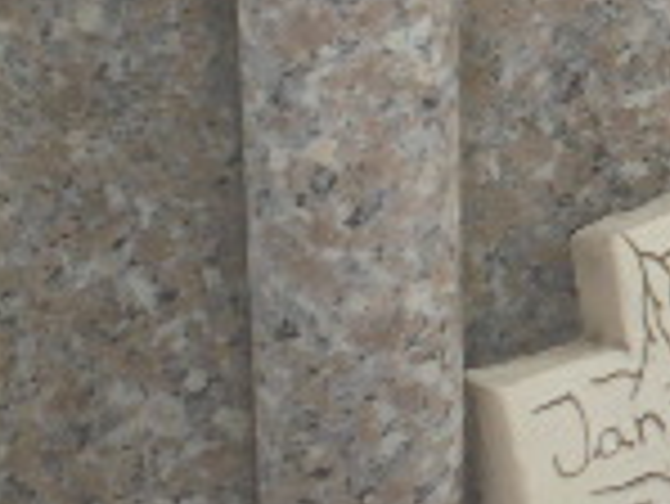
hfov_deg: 6.1
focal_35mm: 313
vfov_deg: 4.7
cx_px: 1412
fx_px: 6063
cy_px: -531
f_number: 6.1
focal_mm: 13.1
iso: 100
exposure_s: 1/320
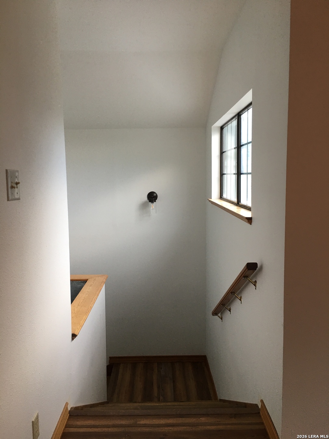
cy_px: 220
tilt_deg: -5.3
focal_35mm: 29
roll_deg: +0.8
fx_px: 367
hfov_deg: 48.2
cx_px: 164
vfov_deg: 61.7
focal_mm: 4.15
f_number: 2.2
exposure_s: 1/30
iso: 32
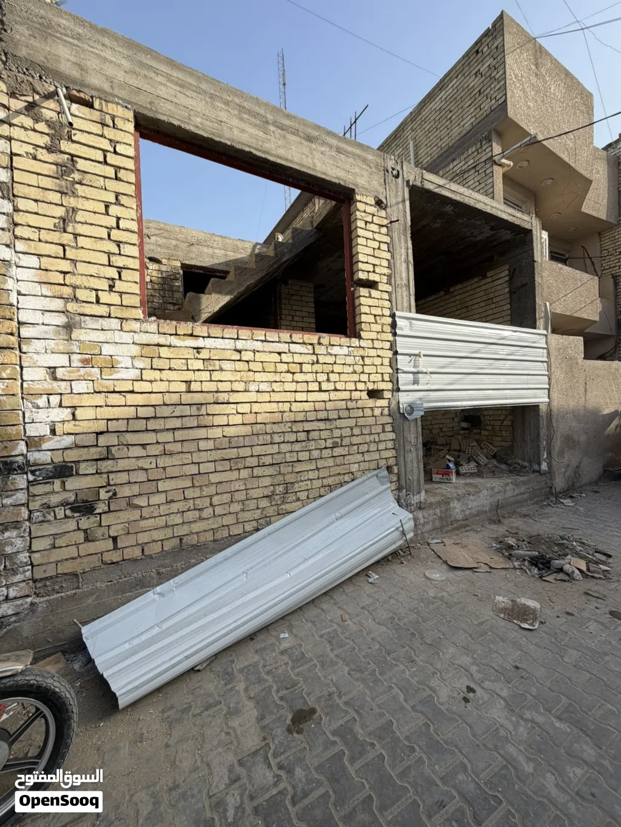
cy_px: 414
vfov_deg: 102.1
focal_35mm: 14
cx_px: 310
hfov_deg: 85.7
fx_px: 335
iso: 40
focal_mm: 2.22
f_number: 2.2
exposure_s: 1/770
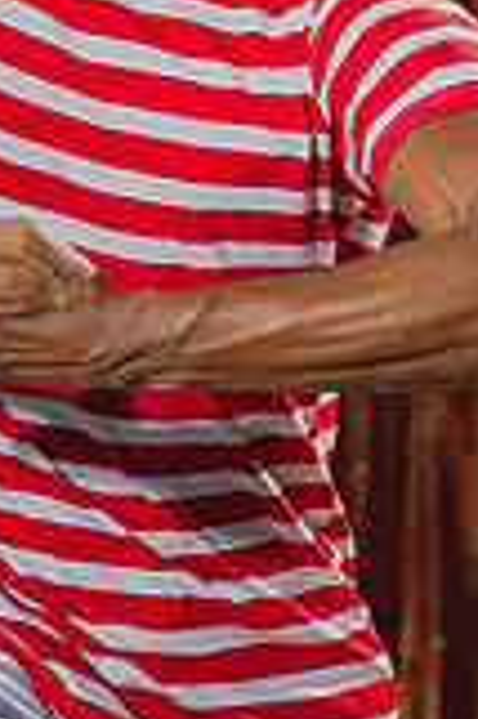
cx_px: 42
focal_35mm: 237
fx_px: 4730
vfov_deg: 8.7
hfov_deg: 5.8
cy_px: 31
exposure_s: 1/200
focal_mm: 85
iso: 200
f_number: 2.8
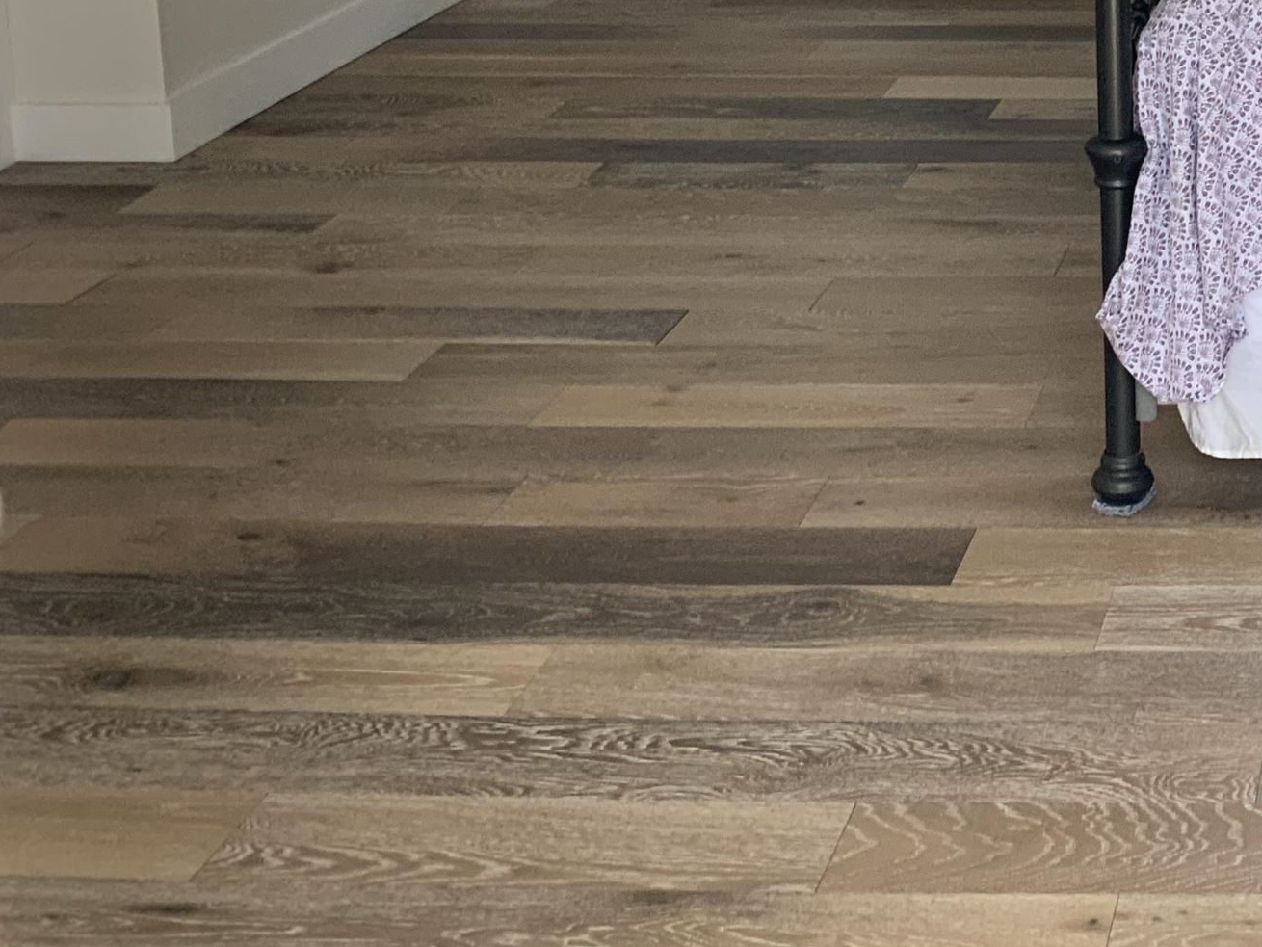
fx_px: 2480
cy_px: -133
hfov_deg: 26.3
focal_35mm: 68
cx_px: 1398
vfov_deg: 20.5
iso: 40
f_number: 1.8
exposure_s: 1/122
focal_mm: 3
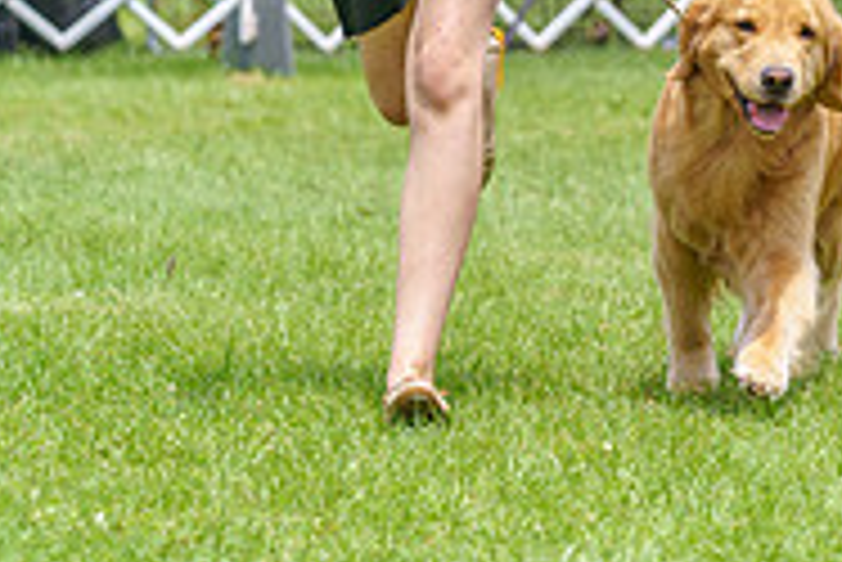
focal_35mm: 379
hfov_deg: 5.4
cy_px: -182
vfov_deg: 3.6
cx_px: 774
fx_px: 8871
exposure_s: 1/1250
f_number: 3.5
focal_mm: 122
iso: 125
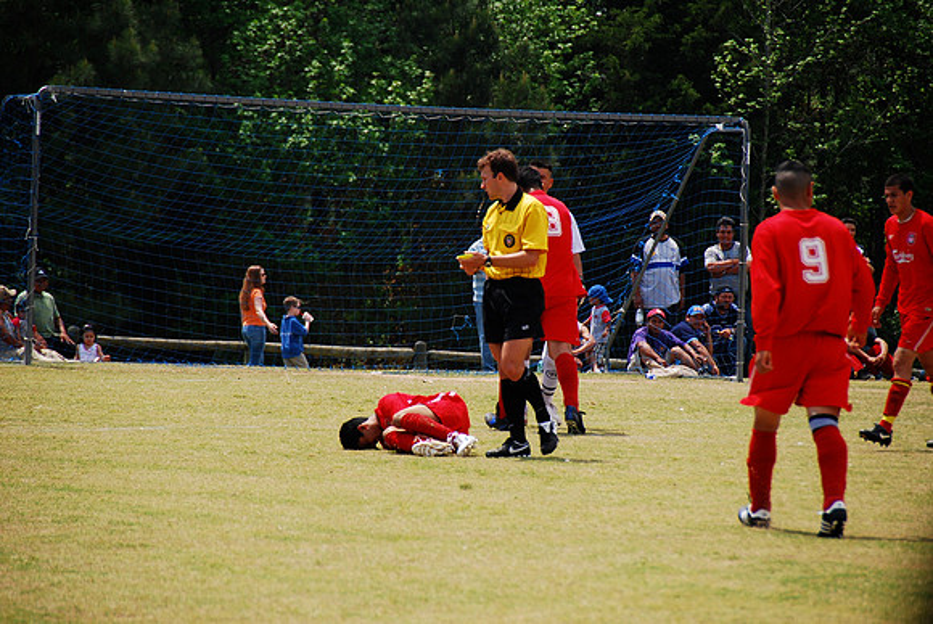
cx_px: 466
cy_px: 312
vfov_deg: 4.6
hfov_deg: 6.9
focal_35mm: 300
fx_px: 7783
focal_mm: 200
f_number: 5.6
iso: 100
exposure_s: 1/320
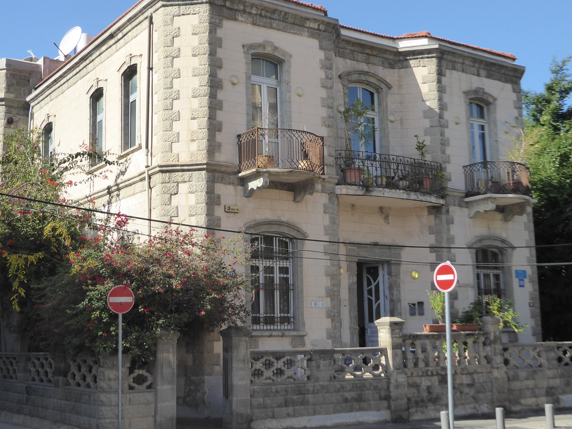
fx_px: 843
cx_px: 246
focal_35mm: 51
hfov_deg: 37.4
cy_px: 203
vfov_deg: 28.6
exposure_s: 1/640
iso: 160
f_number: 3.8
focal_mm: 7.2
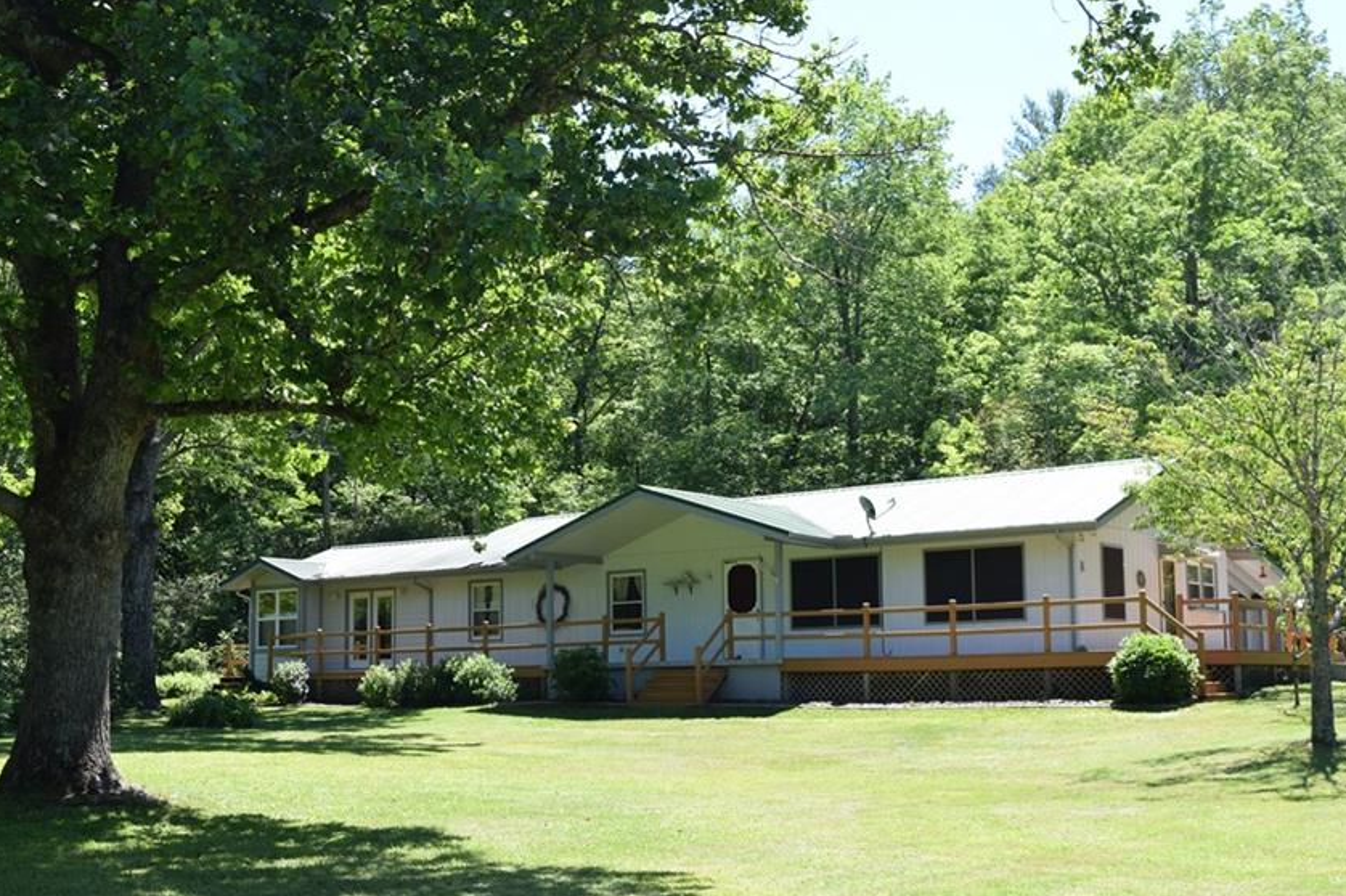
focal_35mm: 44
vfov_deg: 30.4
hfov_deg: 44.5
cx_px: 660
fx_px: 1644
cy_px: 519
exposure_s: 1/250
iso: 250
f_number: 8
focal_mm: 24
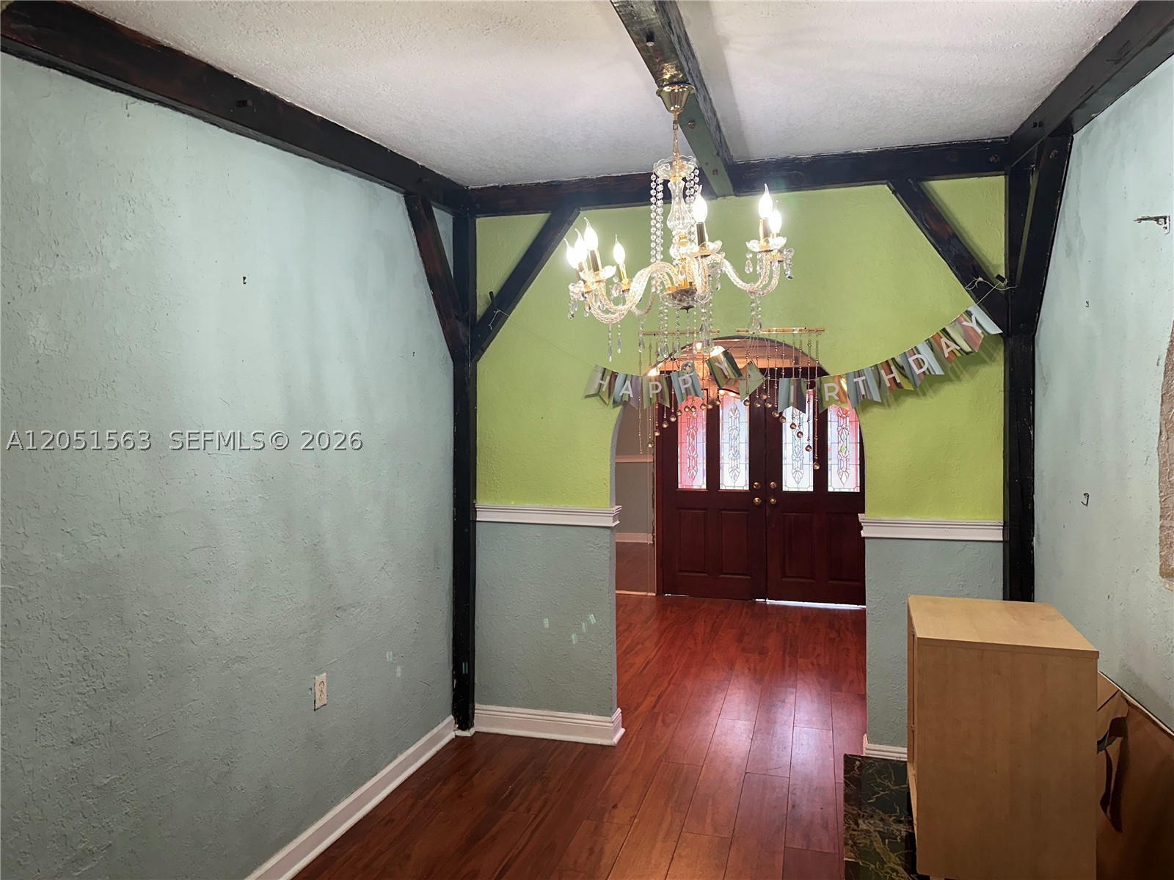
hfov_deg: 71.6
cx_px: 587
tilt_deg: -1.3
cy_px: 440
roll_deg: +0.5
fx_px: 814
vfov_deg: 56.8
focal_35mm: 24
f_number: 1.78
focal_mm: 6.86
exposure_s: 1/120
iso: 125
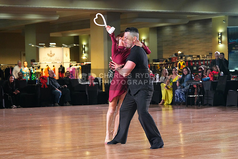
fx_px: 708
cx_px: 119
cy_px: 80
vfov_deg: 12.8
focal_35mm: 107
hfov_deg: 19.1
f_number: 5
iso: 6400
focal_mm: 107
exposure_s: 1/400
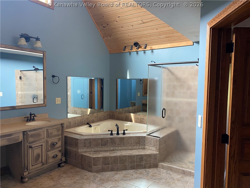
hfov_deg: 67.3
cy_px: 94
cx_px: 125
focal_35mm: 26
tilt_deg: -2.2
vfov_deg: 53.1
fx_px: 188
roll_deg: -0.5
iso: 125
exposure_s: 1/97
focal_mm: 4.25
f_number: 1.8
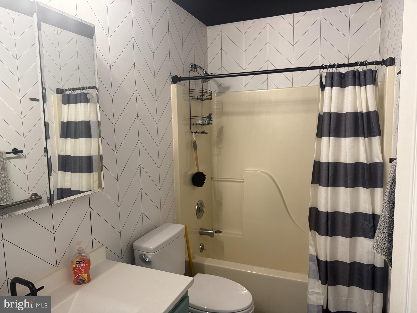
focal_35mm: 24
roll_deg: +2.0
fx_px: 289
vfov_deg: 56.8
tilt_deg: -5.6
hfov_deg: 71.6
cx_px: 208
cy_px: 156
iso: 160
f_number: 1.78
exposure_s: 1/60
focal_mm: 6.76
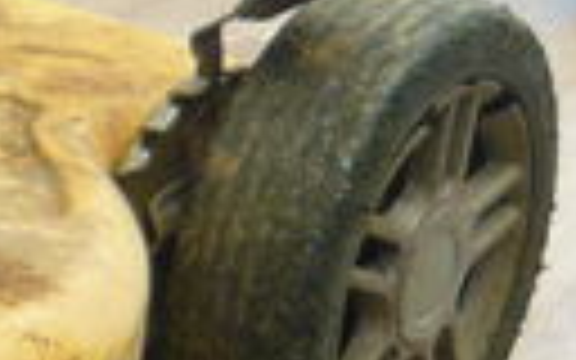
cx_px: -1400
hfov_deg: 6.7
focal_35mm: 273
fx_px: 4286
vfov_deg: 4.8
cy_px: 9
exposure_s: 1/60
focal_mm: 5.5
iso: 100
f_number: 2.8
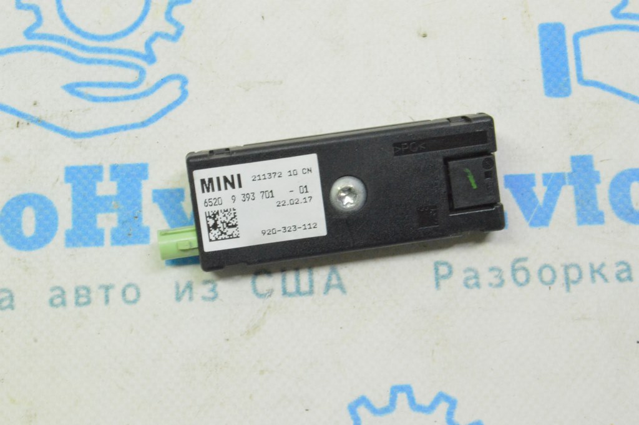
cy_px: 212
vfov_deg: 16.5
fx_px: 1463
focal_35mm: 82
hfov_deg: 24.6
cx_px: 320
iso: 6400
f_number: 20
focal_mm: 55
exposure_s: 1/20
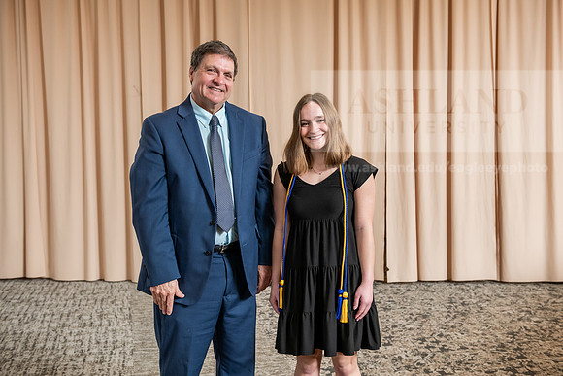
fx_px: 751
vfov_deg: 28.1
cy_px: 188
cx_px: 282
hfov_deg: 41.1
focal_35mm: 48
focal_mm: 48
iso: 1600
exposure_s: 1/200
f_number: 4.5
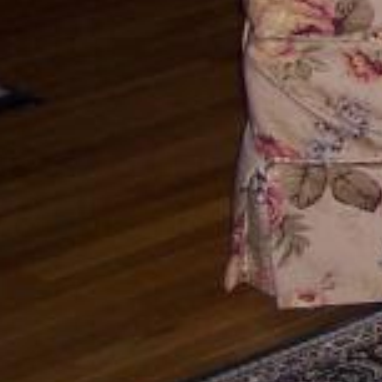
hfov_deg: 6.7
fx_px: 2872
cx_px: 1253
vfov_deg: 7.4
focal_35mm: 230
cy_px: -262
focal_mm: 8
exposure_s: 1/60
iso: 100
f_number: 2.8
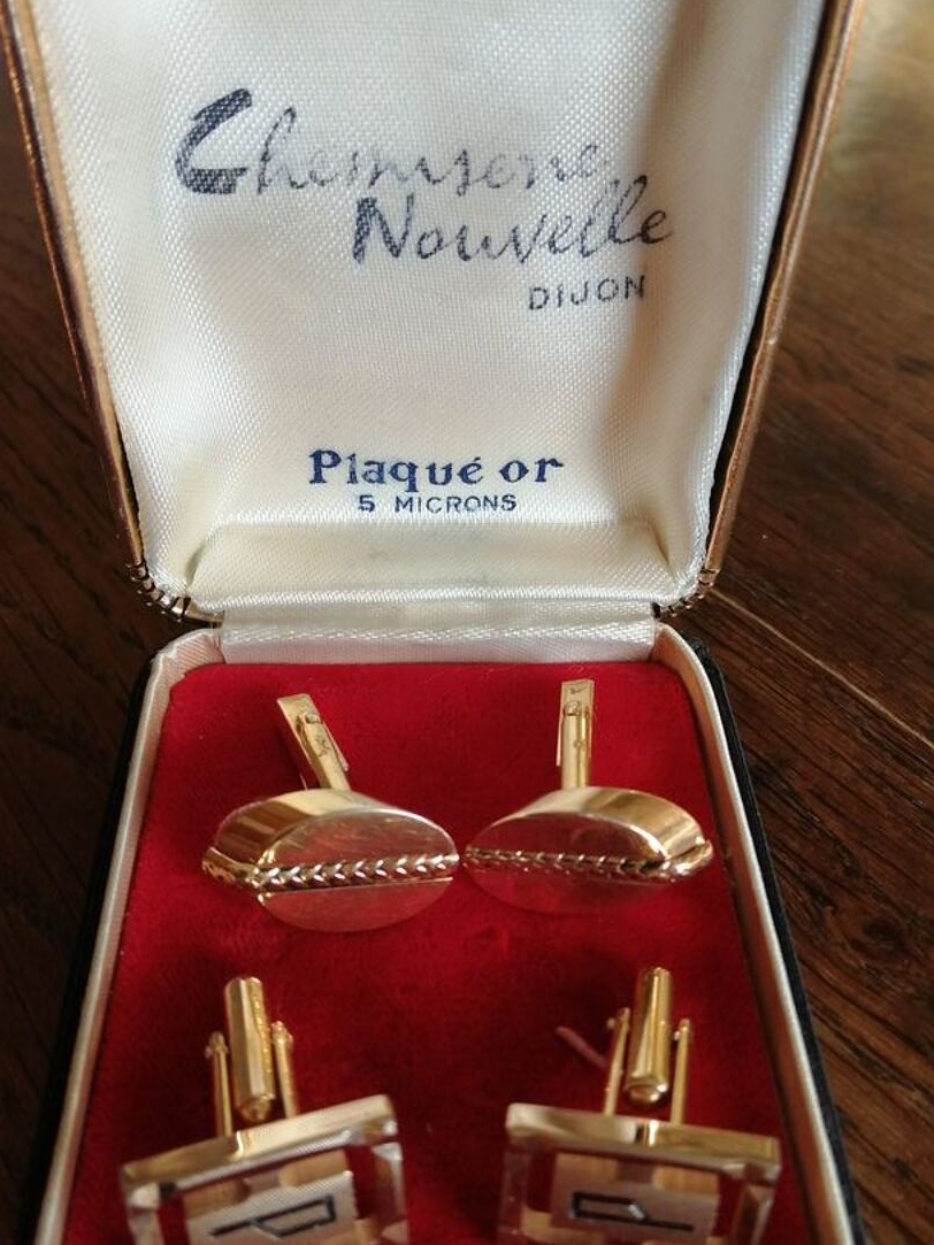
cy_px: 659
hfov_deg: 44.1
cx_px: 504
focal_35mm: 32
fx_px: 1151
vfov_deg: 56.8
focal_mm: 3.46
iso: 50
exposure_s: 1/100
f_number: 1.8
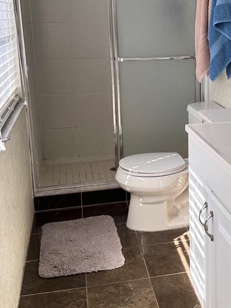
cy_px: 122
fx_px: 427
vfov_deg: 39.5
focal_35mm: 48
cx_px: 174
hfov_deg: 29.8
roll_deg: +2.0
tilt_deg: -13.6
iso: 80
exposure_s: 1/165
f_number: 1.78
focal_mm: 6.76
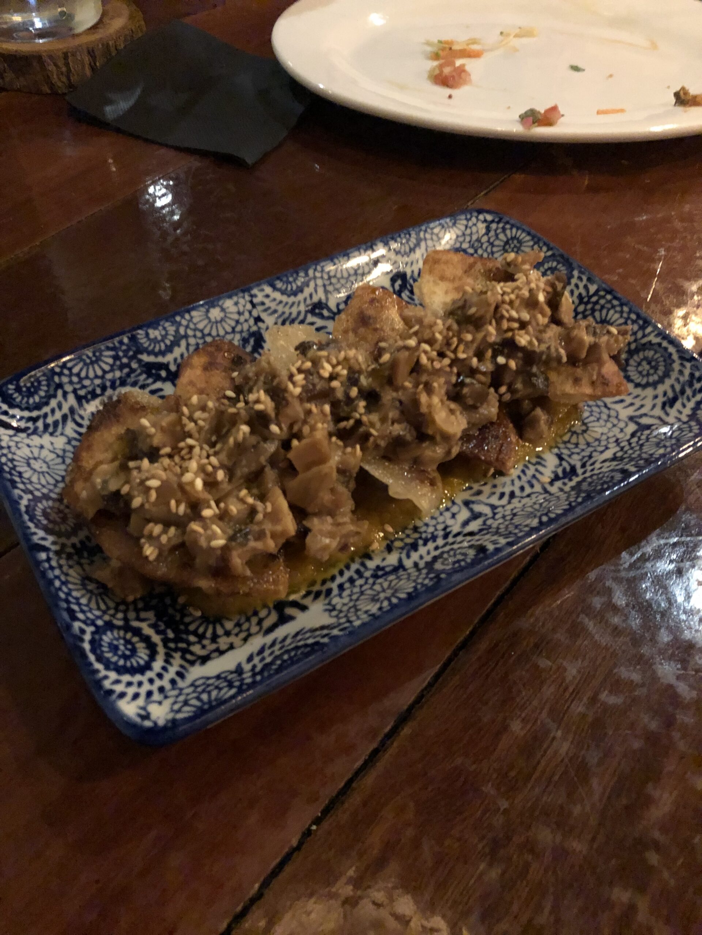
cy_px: 468
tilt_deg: -51.2
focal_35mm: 28
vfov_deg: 63.4
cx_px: 351
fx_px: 757
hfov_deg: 49.7
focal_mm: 4
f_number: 1.8
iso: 400
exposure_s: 1/4
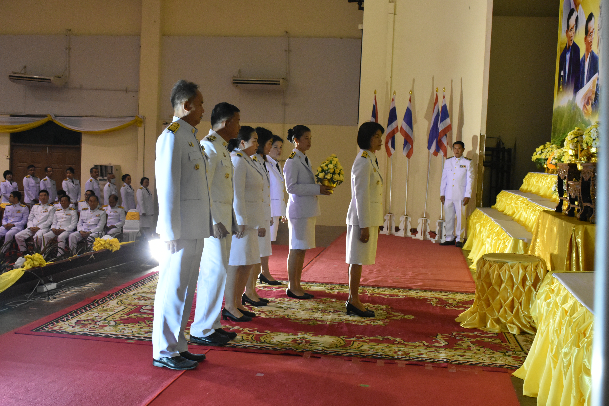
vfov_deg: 29.9
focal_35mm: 45
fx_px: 761
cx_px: 304
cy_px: 203
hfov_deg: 43.6
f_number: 6.3
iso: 3200
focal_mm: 30
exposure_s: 1/160
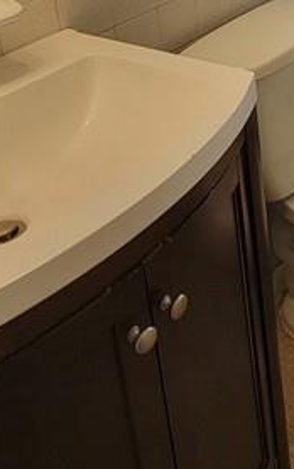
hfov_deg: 21.6
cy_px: -40
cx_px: 441
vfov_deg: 34.9
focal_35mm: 50
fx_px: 640
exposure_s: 1/120
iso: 100
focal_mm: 2.2
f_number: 2.2
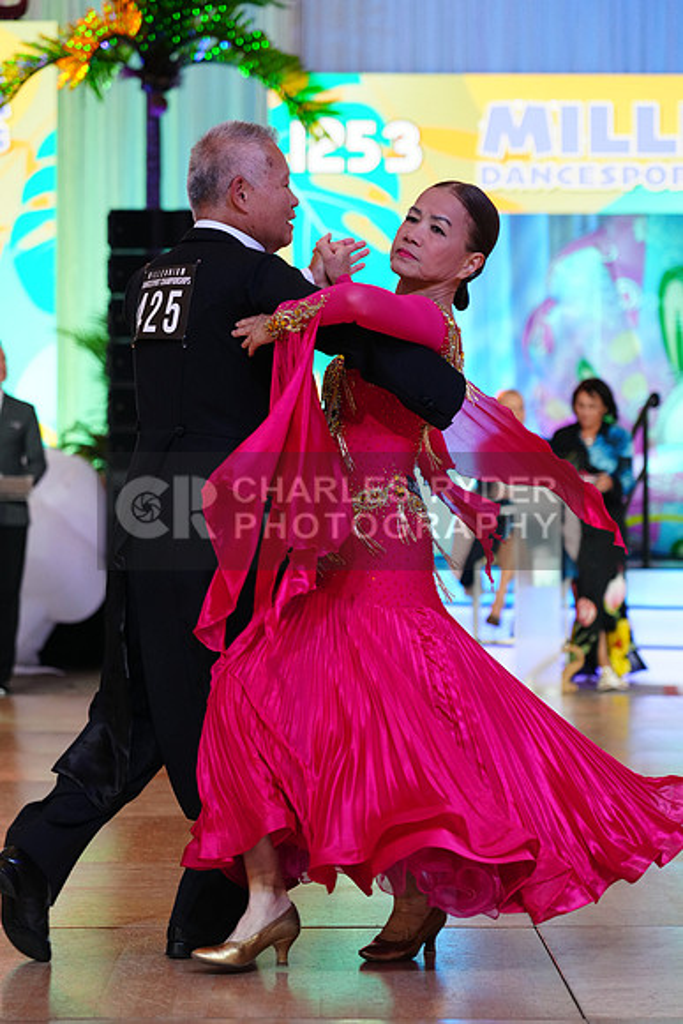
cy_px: 512
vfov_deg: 19.5
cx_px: 342
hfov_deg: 13.0
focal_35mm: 105
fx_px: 2986
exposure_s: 1/400
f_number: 4
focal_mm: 105
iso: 2500
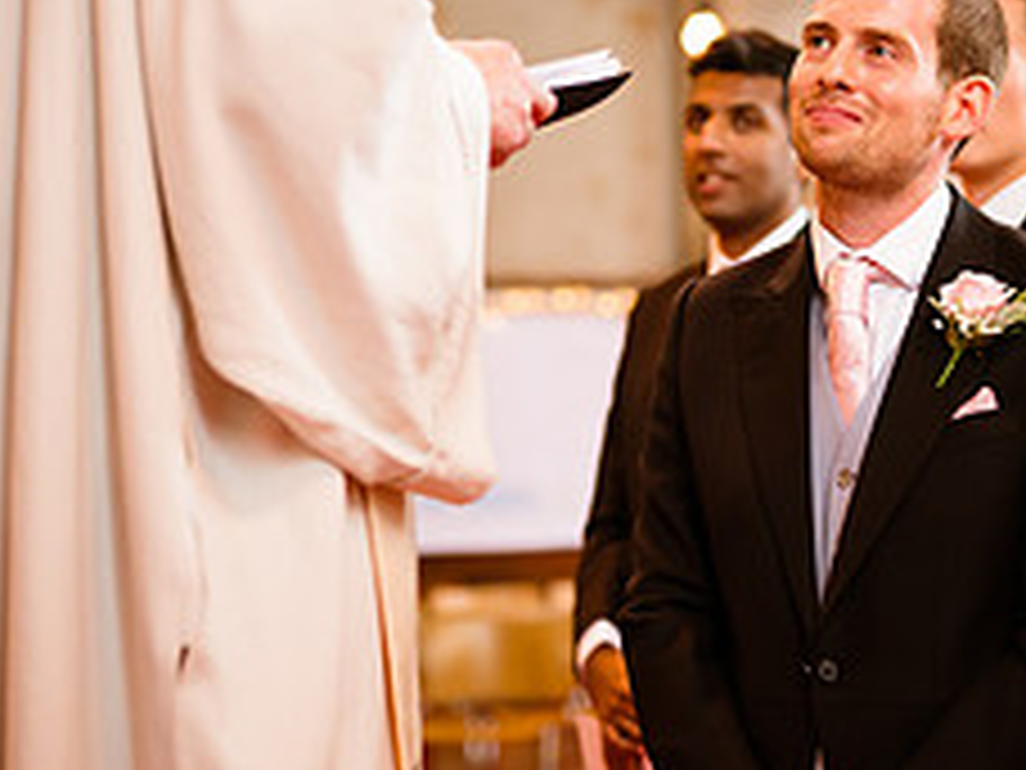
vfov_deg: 12.1
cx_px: 760
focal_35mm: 122
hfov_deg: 16.1
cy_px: 221
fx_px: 3616
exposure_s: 1/160
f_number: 1.8
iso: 900
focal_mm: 50
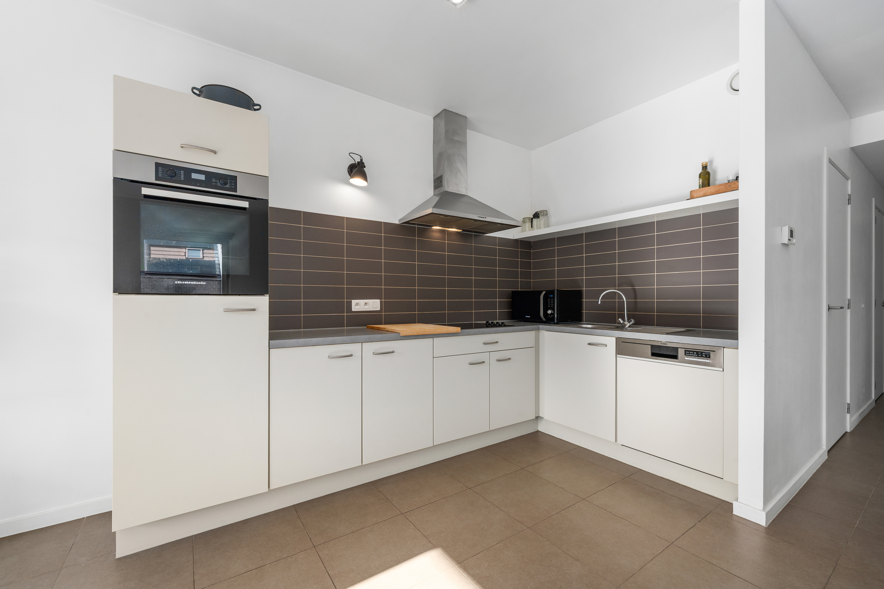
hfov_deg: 104.3
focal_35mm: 14
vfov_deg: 81.2
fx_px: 344
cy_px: 294
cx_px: 442
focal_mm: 14
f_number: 11
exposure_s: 1/100
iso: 250
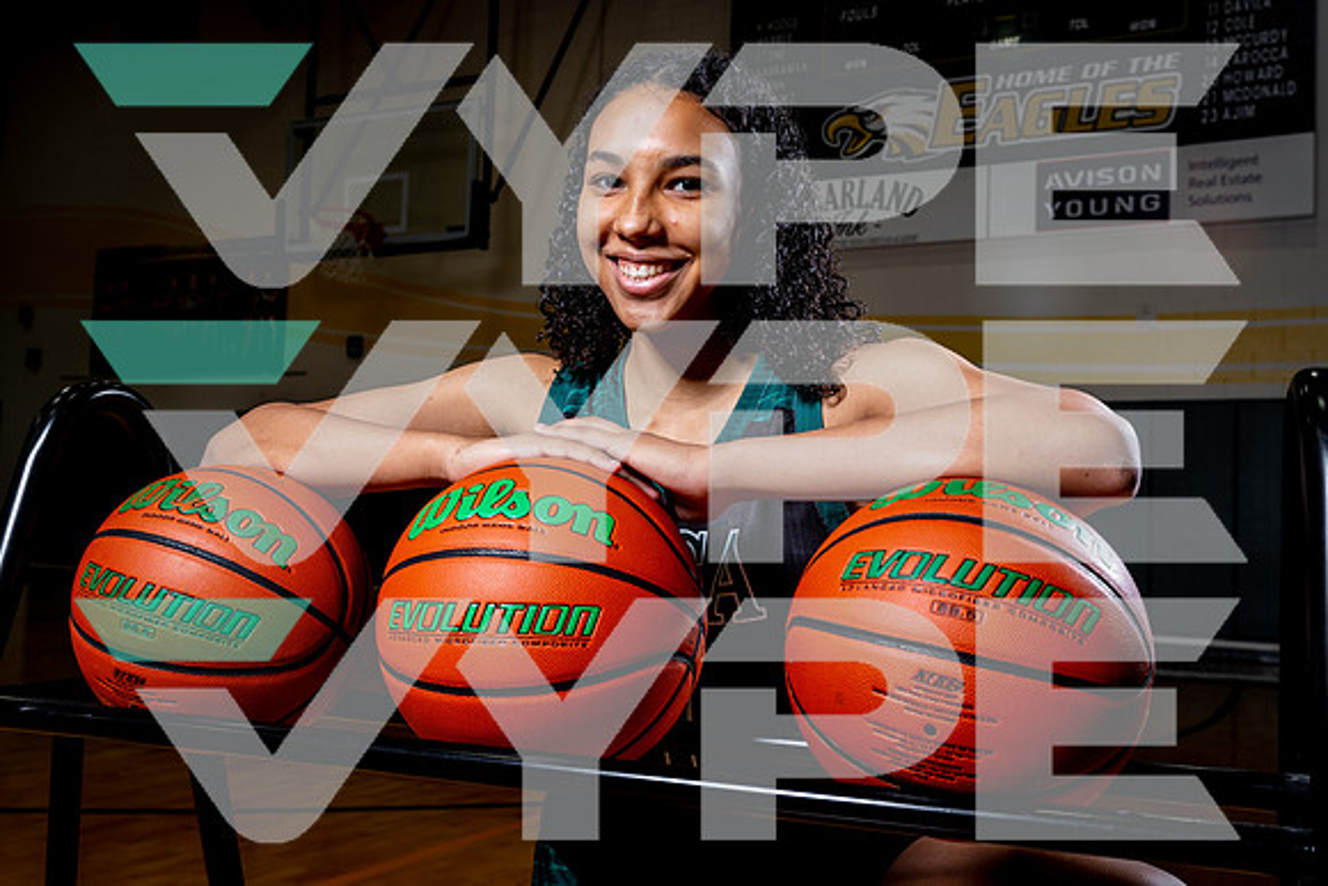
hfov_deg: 54.4
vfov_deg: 37.9
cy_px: 443
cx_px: 664
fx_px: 1291
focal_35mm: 35
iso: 100
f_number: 8
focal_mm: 35
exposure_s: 1/125
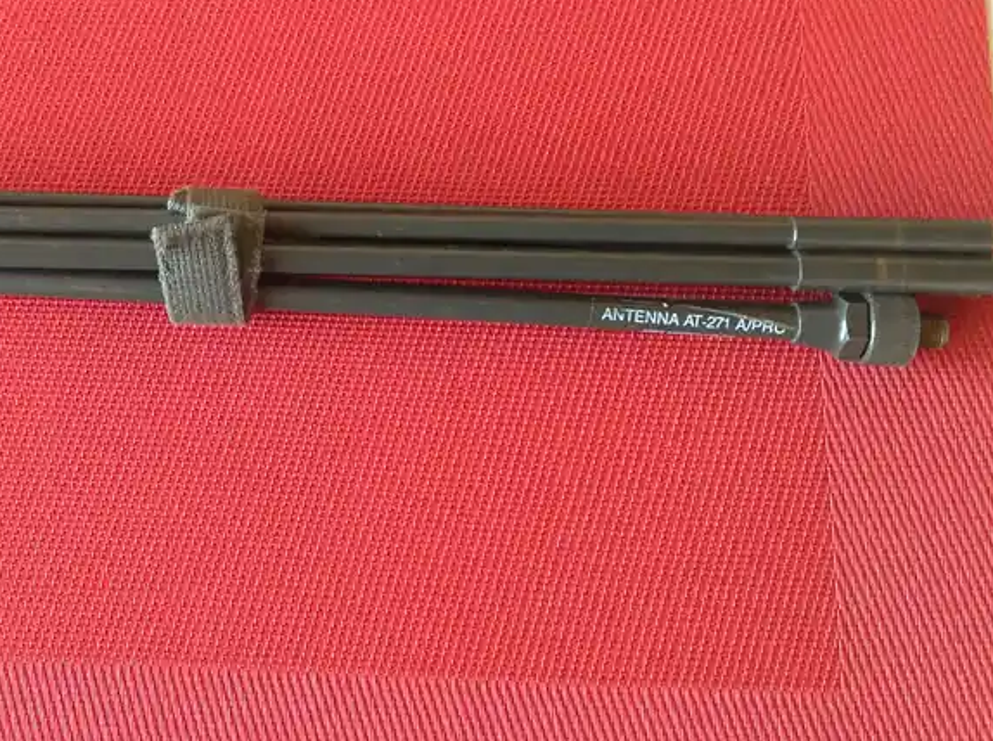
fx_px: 1746
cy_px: 225
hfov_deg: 30.8
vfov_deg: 23.8
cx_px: 175
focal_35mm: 61
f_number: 2.4
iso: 250
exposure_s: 1/15
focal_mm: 4.28
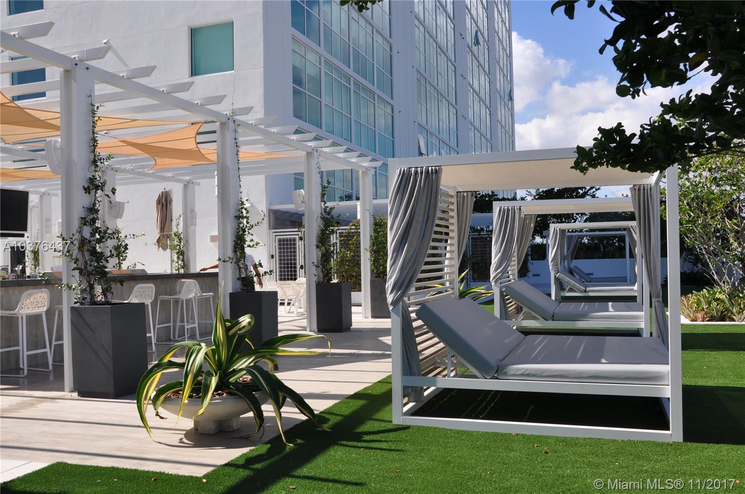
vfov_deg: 39.9
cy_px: 247
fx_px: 682
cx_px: 372
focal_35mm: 33
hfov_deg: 57.3
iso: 200
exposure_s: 1/200
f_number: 14
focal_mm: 22
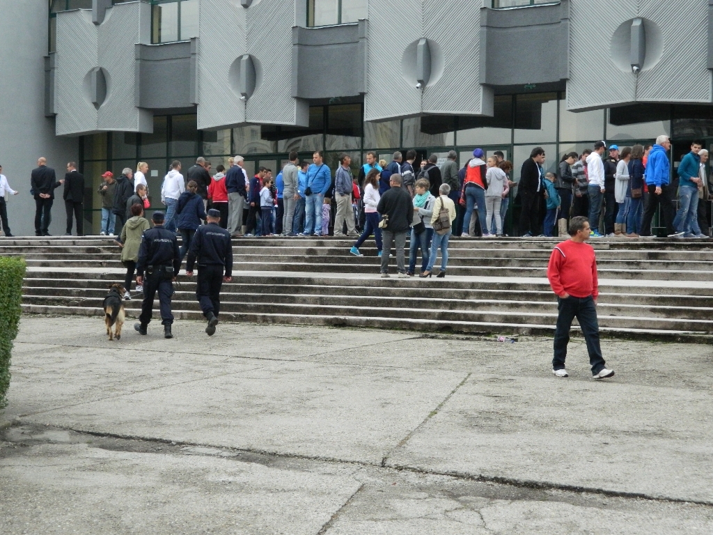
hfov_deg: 33.8
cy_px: 268
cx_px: 356
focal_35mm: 57
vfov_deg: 25.7
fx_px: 1174
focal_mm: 10.2
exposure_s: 1/400
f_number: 3.8
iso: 400
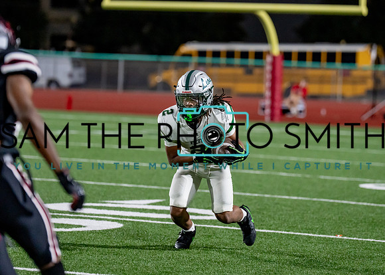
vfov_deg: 6.7
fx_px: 2355
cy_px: 93
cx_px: 197
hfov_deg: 9.3
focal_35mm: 215
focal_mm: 152
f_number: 2.8
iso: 2500
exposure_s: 1/1250
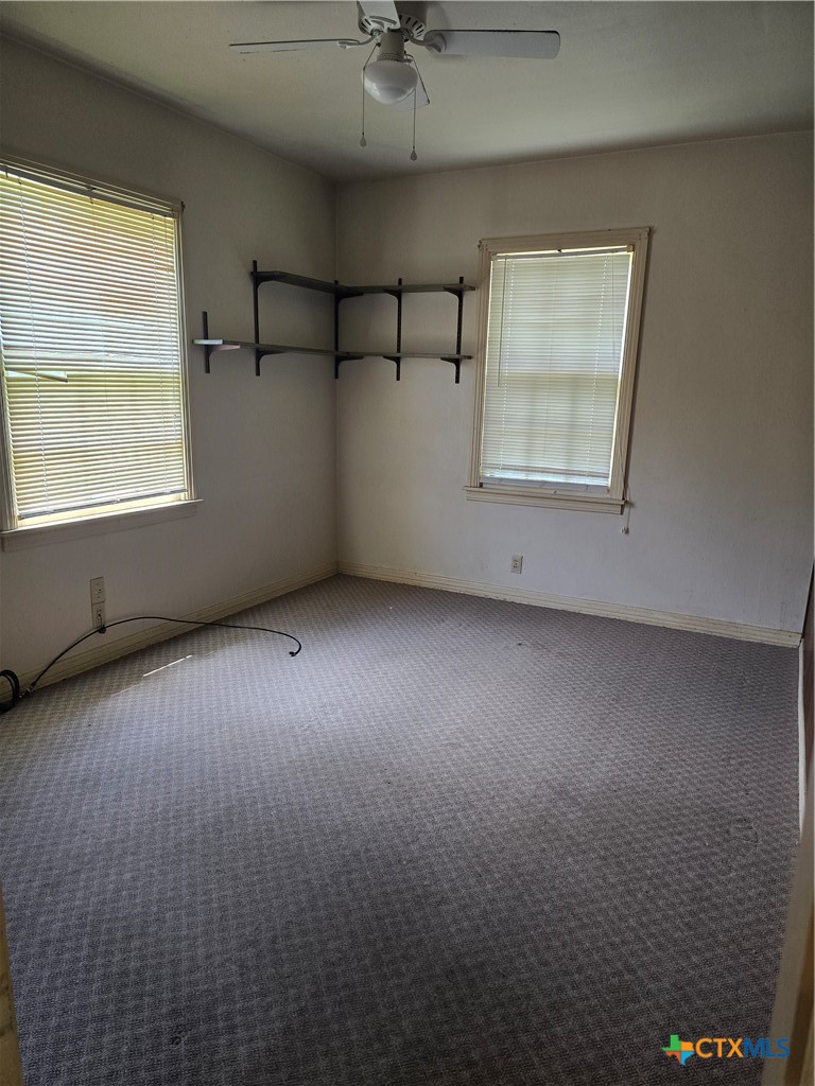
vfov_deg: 73.9
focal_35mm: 23
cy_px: 543
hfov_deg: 58.9
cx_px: 408
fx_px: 722
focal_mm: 6.3
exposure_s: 1/120
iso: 200
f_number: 1.7
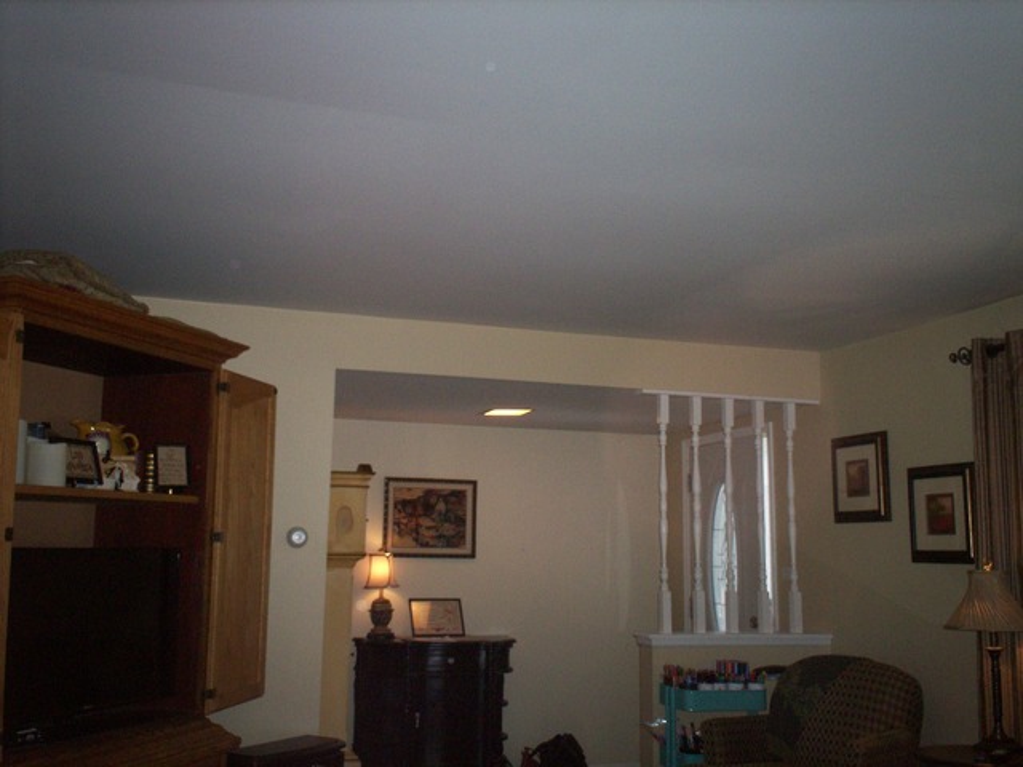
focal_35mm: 36
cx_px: 512
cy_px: 384
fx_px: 1064
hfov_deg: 51.4
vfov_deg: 39.7
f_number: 4.5
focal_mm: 6
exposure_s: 1/60
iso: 140
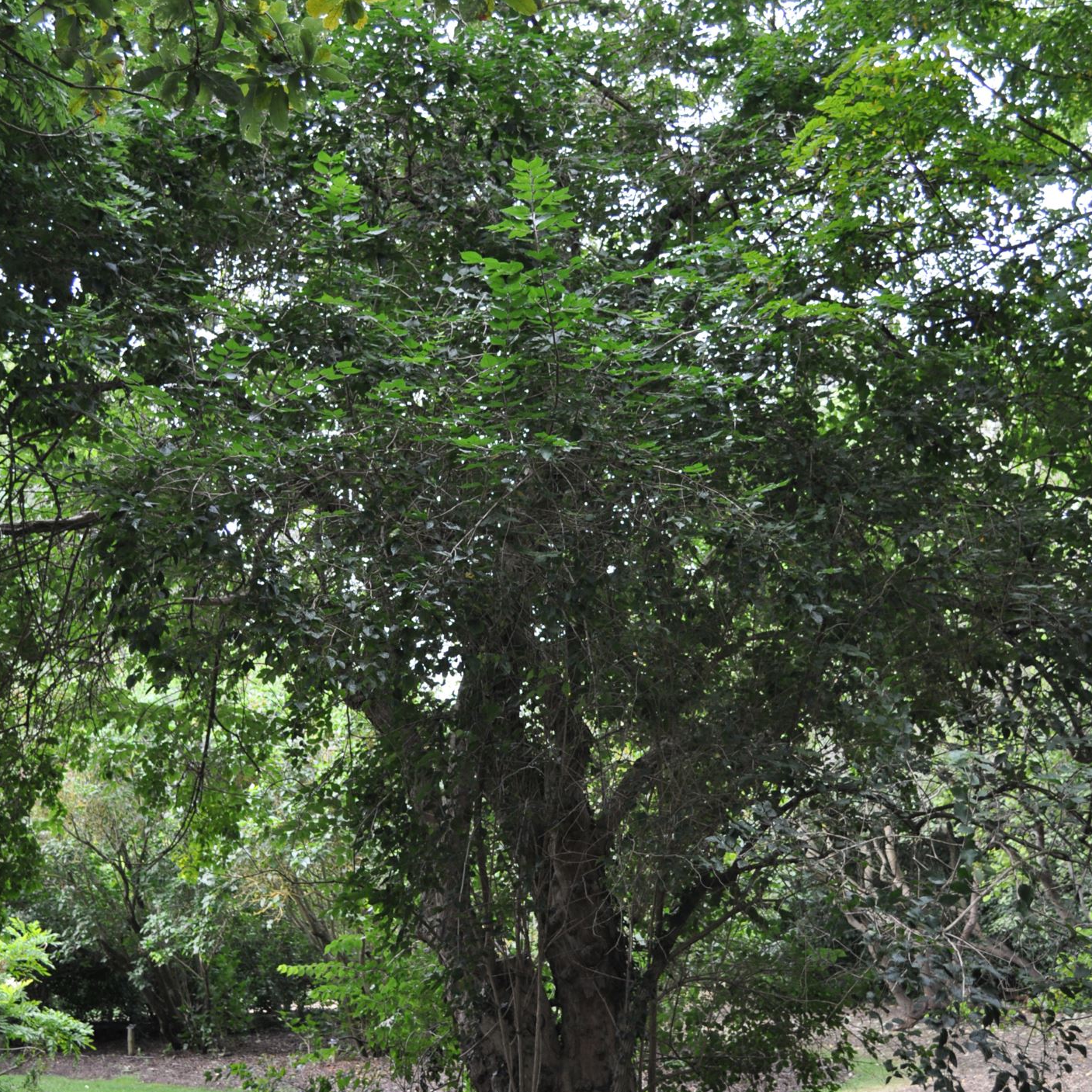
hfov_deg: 34.0
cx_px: 545
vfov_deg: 34.0
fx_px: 1785
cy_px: 550
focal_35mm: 50
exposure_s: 1/80
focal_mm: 26
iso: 400
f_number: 4.5
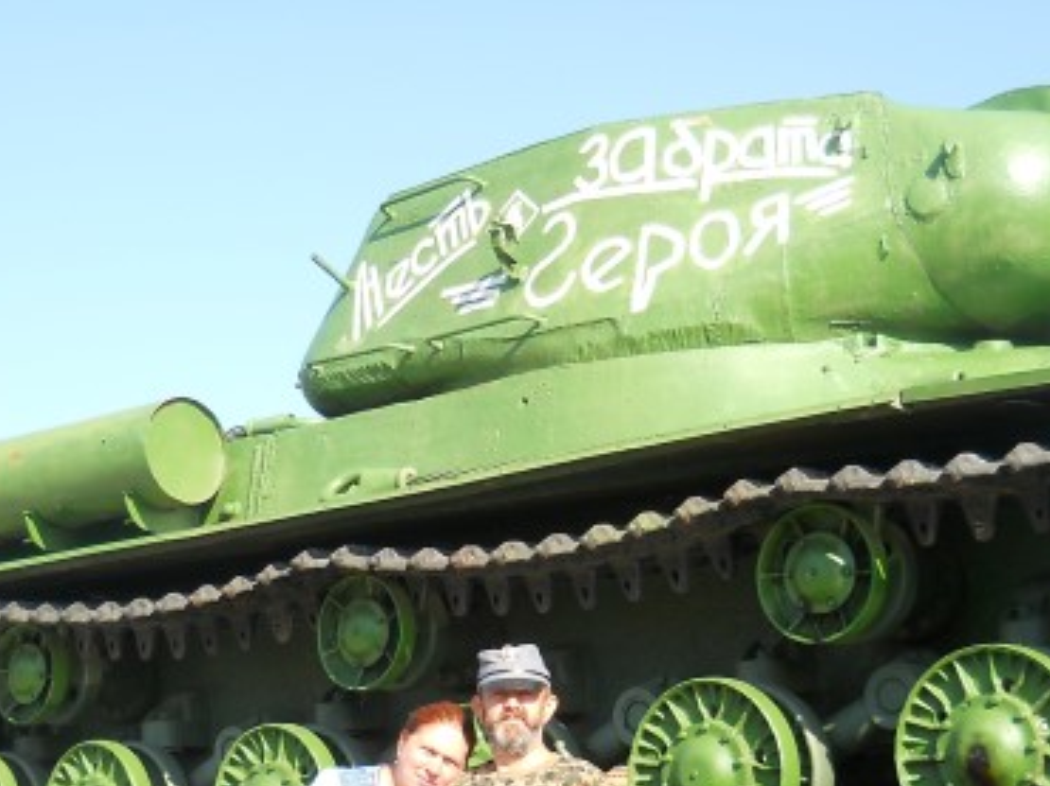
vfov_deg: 20.4
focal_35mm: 71
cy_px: 678
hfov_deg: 27.4
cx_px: 553
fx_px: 2152
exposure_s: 1/400
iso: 80
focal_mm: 6.72
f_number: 3.1
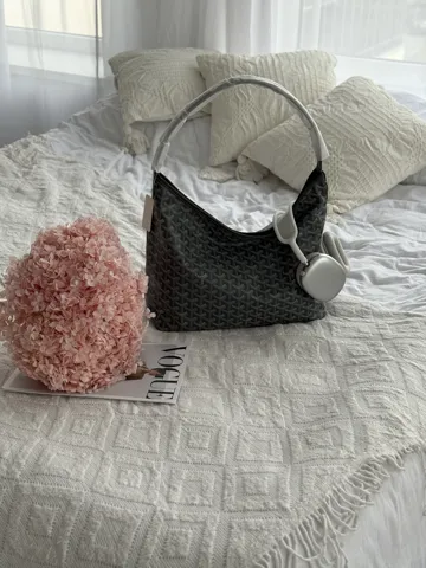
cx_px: 213
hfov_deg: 30.3
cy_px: 284
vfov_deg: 39.7
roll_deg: -2.1
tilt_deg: -25.5
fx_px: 788
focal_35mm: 48
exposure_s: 1/513
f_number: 1.78
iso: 64
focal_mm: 6.76
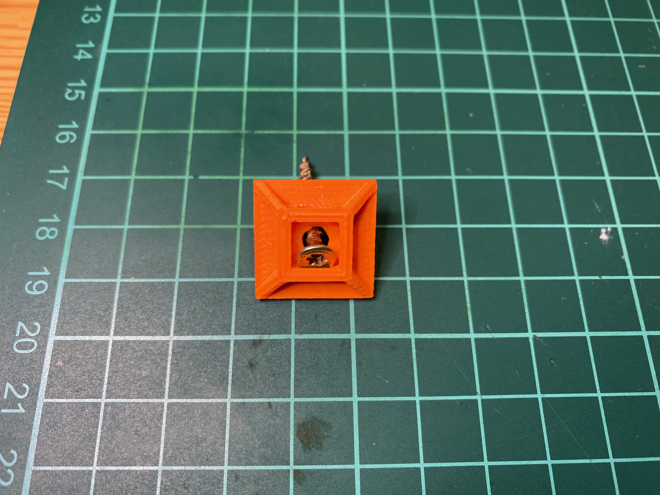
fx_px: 496
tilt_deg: -68.3
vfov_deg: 53.1
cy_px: 248
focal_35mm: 26
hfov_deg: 67.3
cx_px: 330
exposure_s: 1/100
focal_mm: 4.25
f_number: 1.8
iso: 80
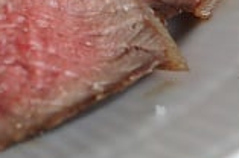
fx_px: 2538
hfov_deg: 5.3
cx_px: -152
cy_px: -74
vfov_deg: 3.6
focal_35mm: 383
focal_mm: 50
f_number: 4
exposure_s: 1/80
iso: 200
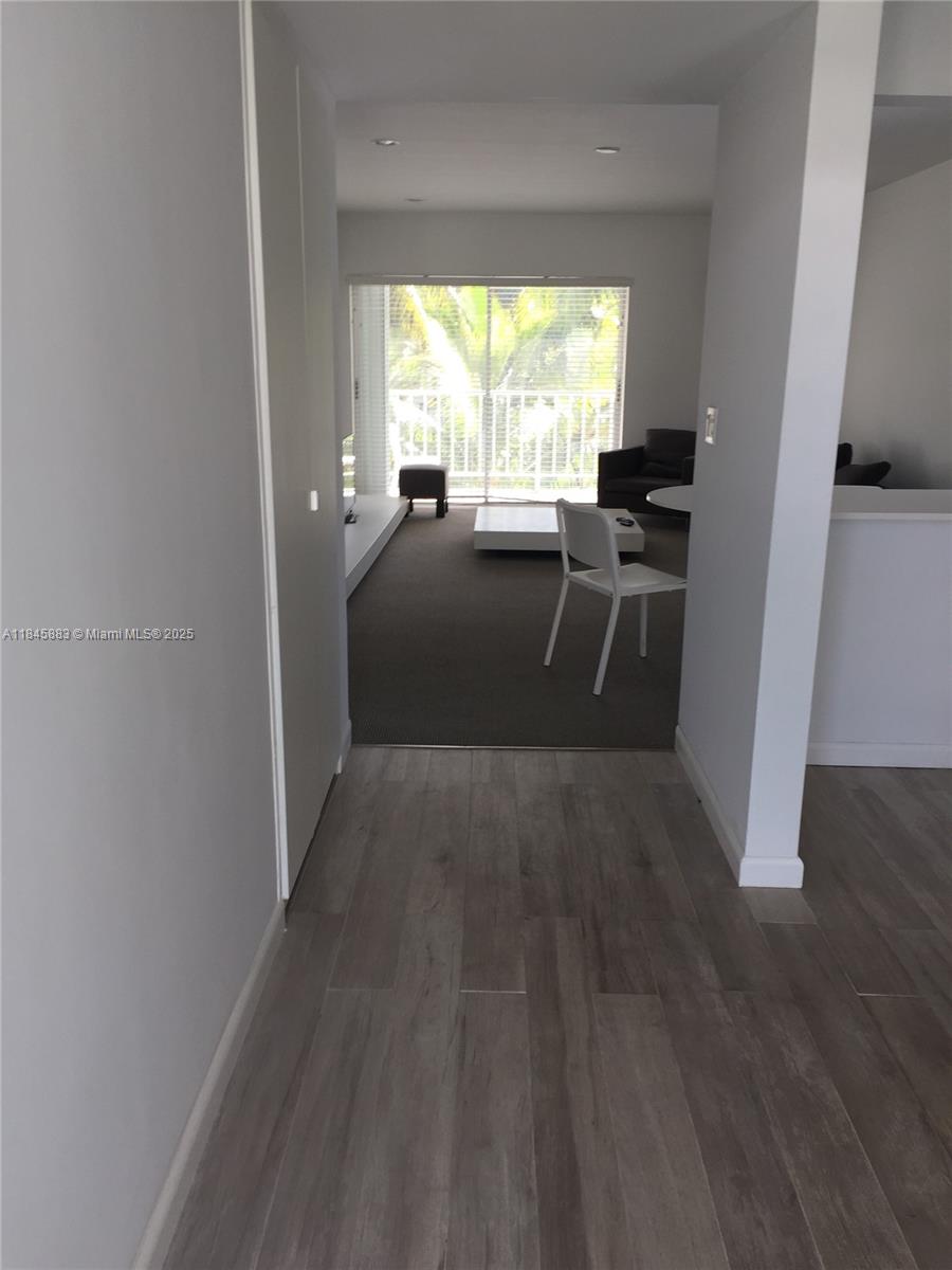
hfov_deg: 48.2
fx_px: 1063
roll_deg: +0.1
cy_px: 635
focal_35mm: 29
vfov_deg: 61.7
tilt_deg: -13.4
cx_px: 476
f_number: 2.2
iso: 32
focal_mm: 4.15
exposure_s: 1/60
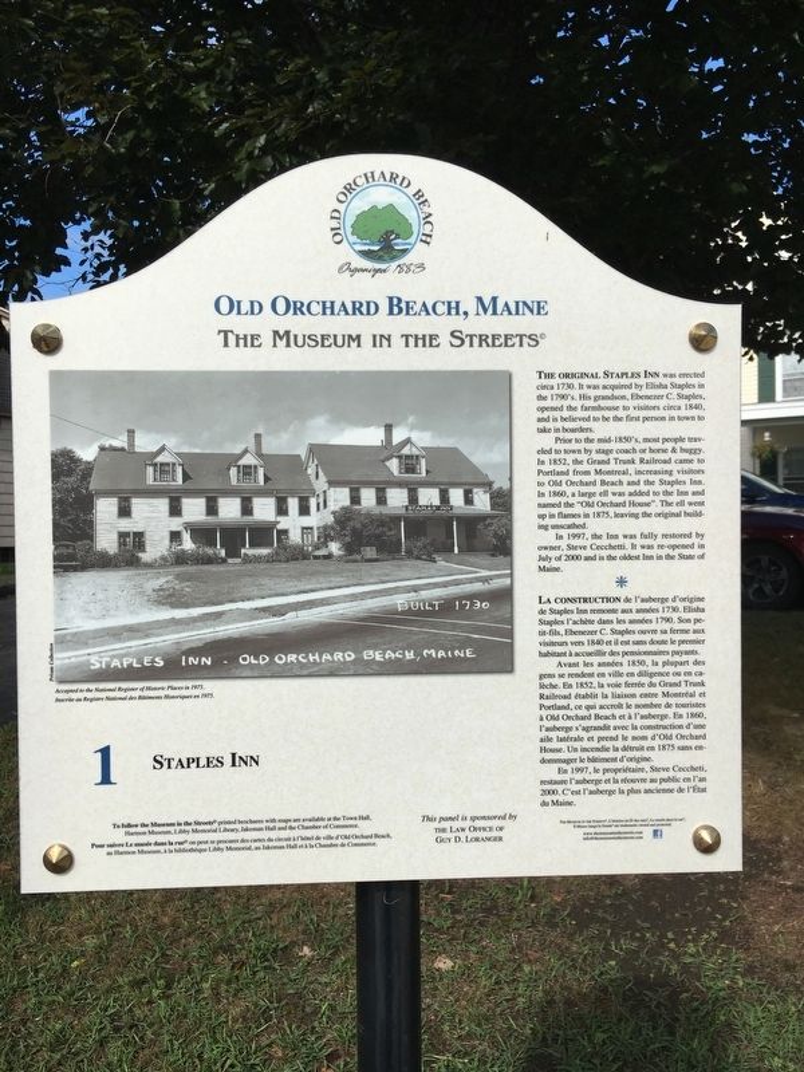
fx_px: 898
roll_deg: +0.5
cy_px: 536
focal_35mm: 29
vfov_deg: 61.7
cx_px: 402
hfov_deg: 48.2
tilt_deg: +0.7
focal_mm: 4.15
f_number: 2.2
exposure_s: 1/2024
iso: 25
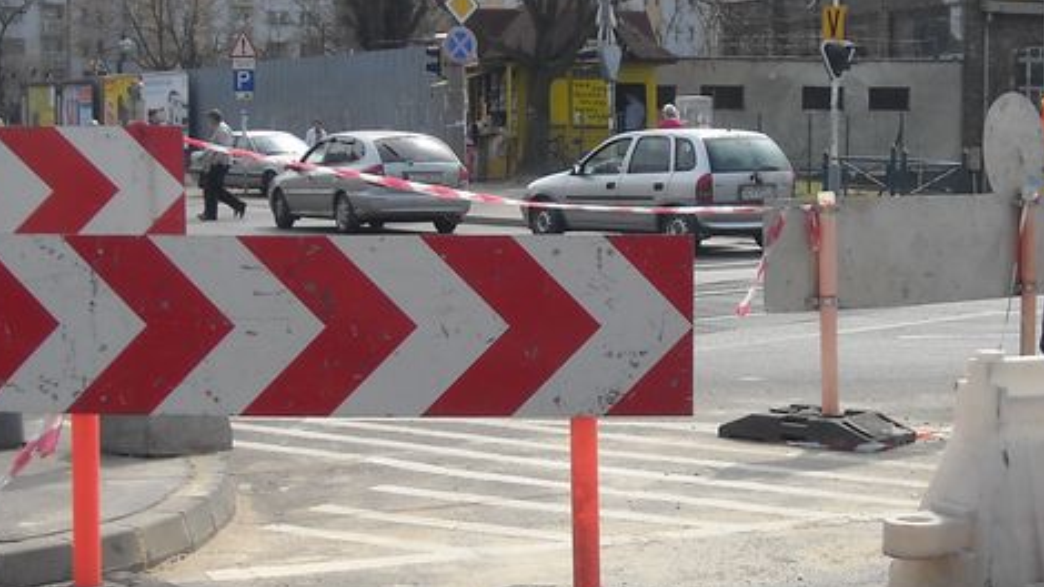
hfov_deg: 29.0
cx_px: 578
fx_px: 2020
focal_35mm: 73
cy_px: 337
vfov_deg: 16.5
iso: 64
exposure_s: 1/218
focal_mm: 5.7
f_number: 5.6
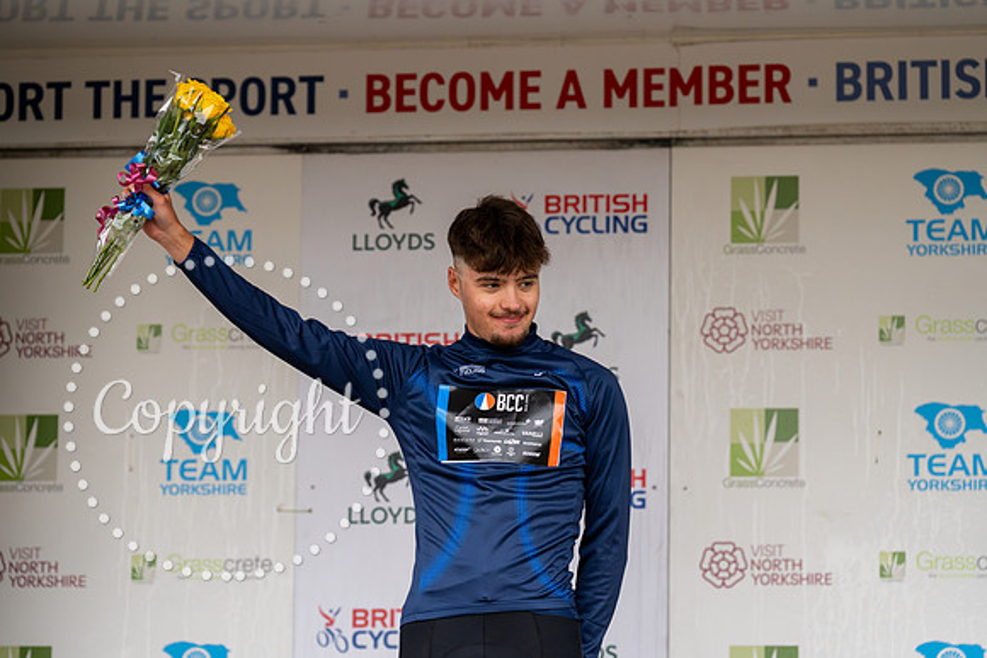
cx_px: 494
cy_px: 329
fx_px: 4058
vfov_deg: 9.3
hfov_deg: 13.9
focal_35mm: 148
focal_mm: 148
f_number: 3.5
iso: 2000
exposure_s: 1/1000
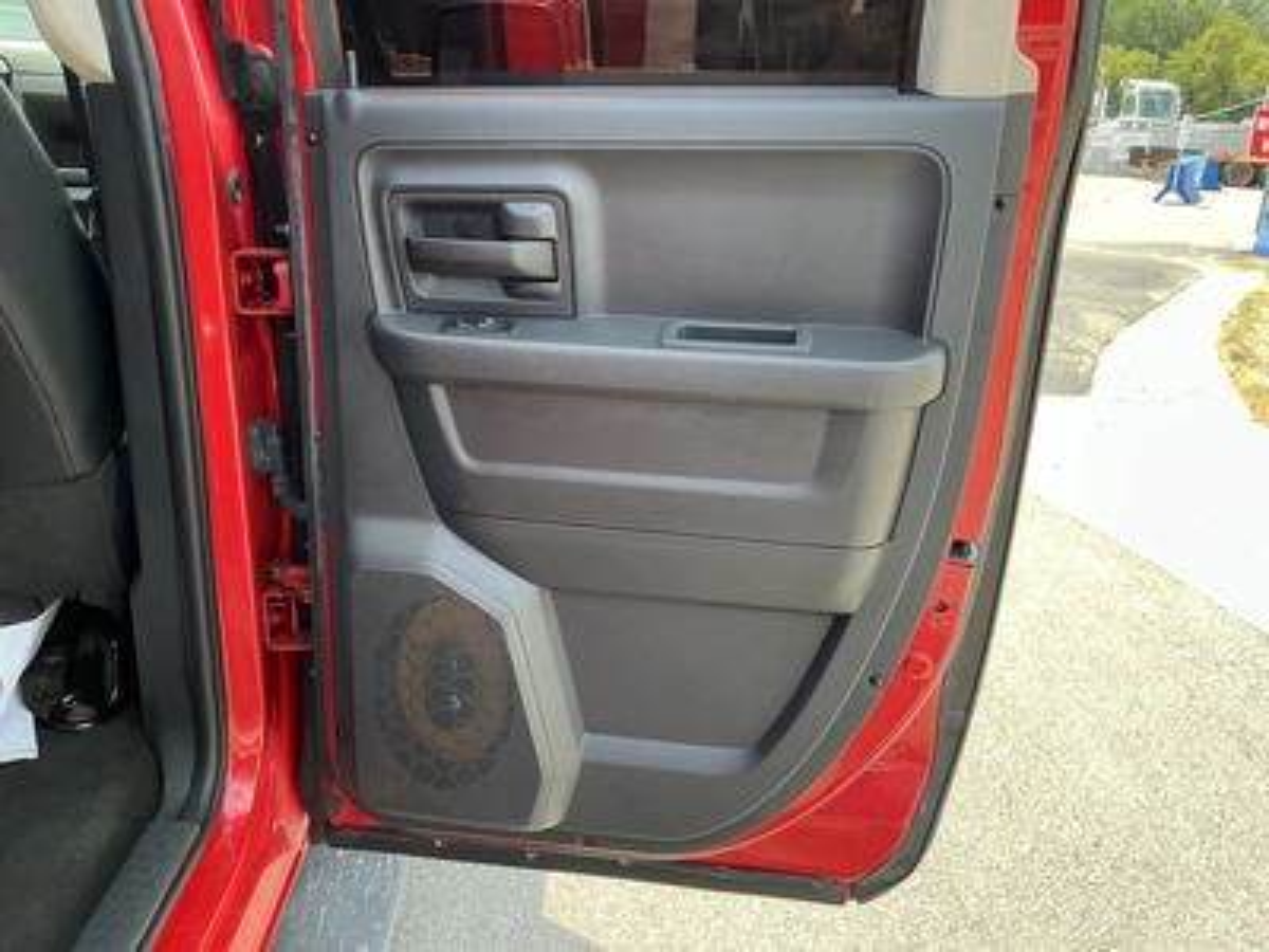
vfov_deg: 49.7
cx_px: 634
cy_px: 476
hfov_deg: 63.4
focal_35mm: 28
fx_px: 1026
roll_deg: -2.6
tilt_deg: -17.6
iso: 16
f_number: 1.8
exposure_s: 1/125
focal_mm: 3
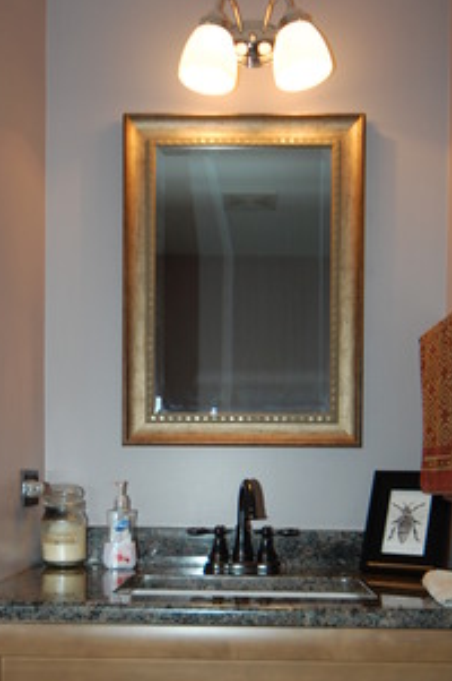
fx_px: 812
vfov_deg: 44.1
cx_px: 220
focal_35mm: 43
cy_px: 502
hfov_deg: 31.1
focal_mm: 18
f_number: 5.3
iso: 400
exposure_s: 1/60
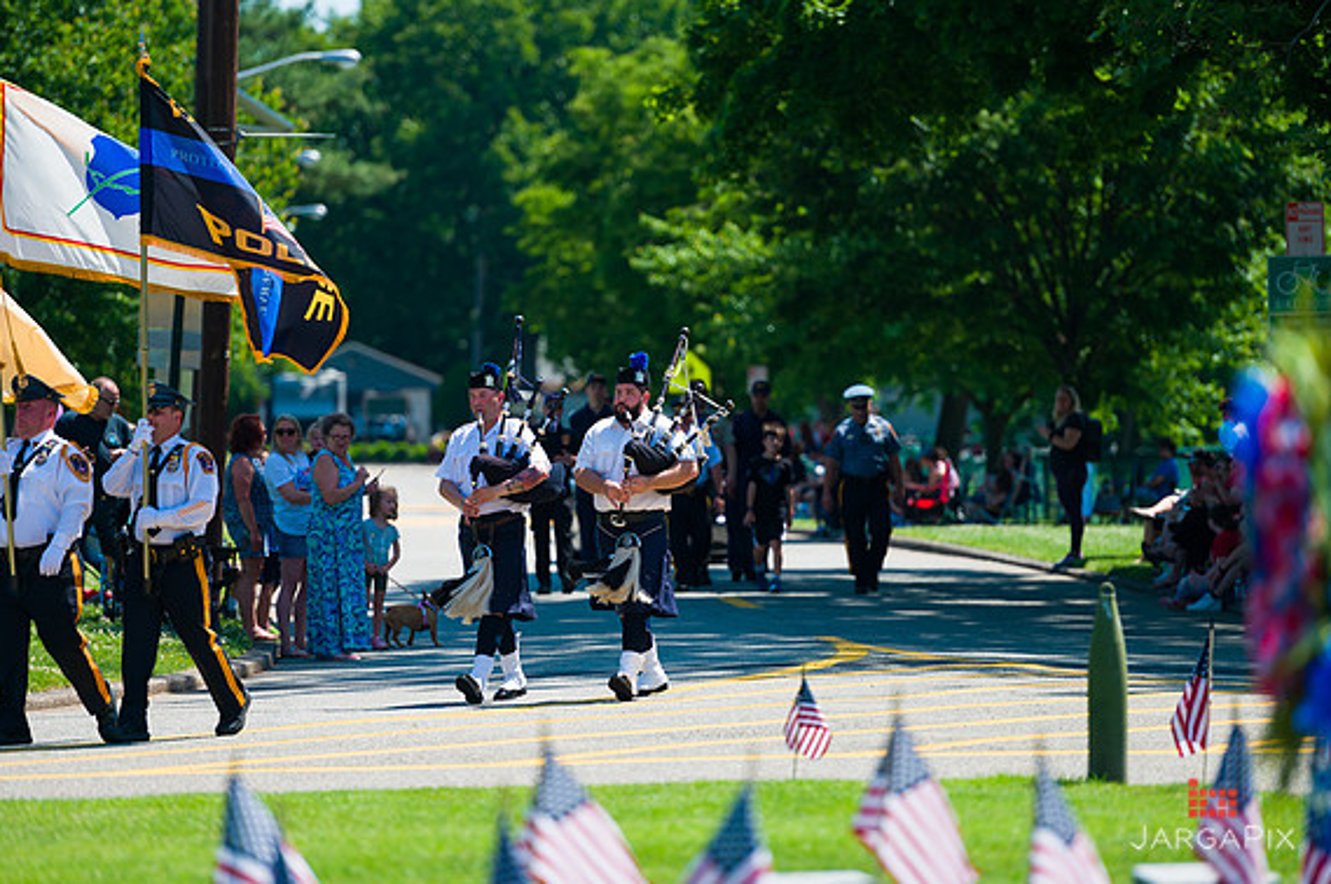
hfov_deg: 10.1
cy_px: 449
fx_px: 7534
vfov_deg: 6.7
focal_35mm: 204
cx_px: 676
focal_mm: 200
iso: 200
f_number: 3.2
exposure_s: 1/2000
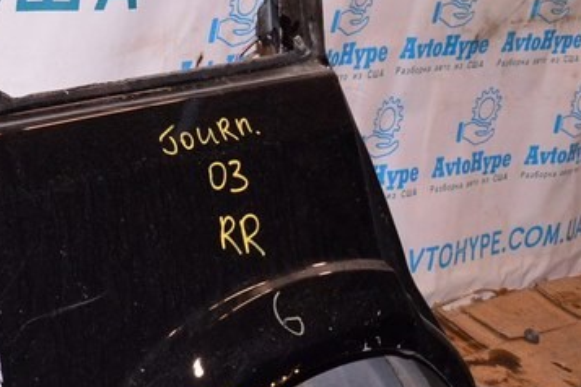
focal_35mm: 86
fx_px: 1388
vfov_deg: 15.8
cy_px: 280
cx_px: 3
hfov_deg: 22.7
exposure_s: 1/160
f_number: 8
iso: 1600
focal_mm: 20
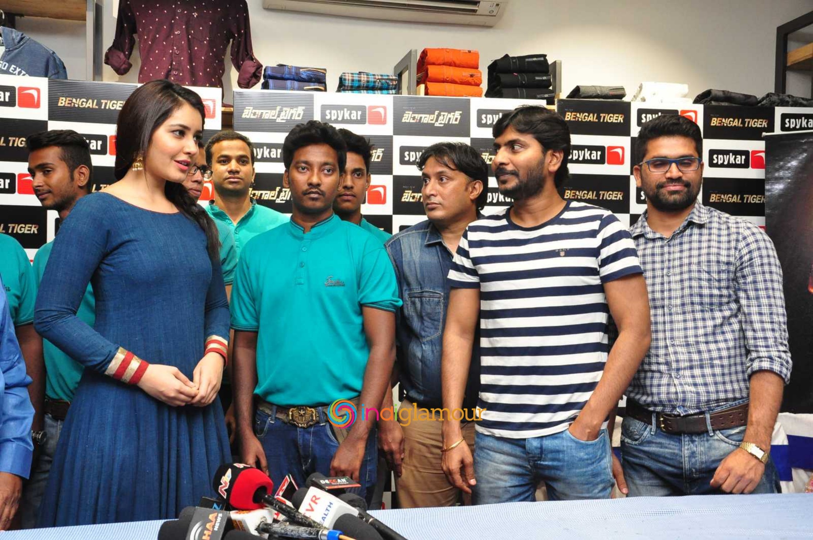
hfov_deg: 51.3
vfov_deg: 35.4
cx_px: 406
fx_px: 846
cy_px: 270
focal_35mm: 38
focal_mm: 25
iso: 1600
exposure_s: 1/125
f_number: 6.3
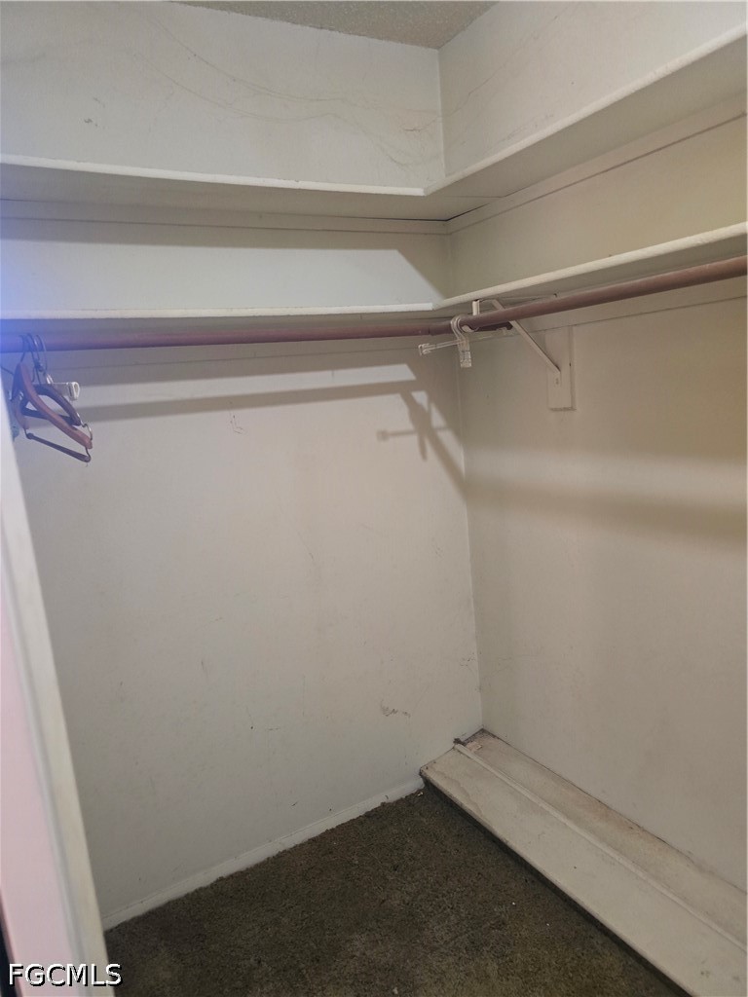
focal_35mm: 23
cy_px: 498
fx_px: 663
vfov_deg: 73.9
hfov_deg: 58.9
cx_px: 374
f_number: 1.7
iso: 800
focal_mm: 6.3
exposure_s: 1/60
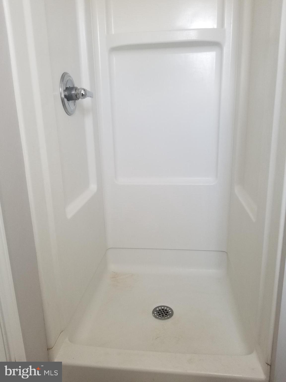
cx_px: 143
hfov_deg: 53.1
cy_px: 191
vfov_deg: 67.3
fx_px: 286
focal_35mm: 26
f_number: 1.7
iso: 100
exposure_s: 1/60
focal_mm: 4.25
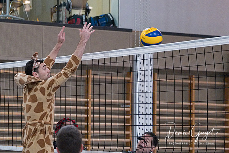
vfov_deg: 9.8
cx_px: 82
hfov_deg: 14.7
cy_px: 32
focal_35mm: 139
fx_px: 885
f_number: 2.8
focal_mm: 58.7
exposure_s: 1/500
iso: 6400
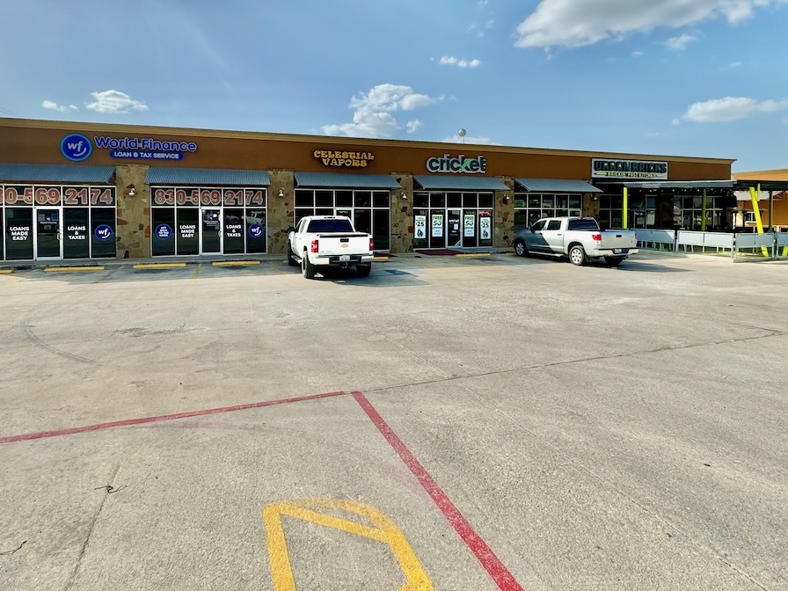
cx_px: 380
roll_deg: +0.5
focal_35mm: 20
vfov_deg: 65.1
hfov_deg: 81.7
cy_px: 224
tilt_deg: -1.1
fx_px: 455
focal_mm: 2.22
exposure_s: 1/2770
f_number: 2.2
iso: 50
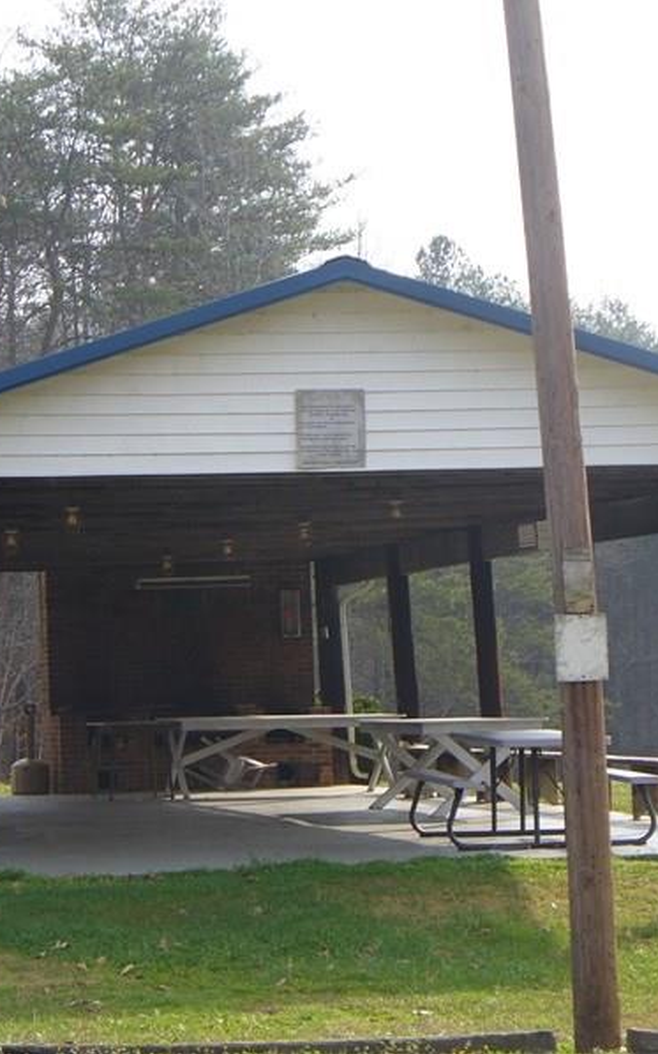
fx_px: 3587
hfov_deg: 10.5
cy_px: 526
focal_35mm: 125
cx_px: 228
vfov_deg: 16.7
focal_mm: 14.5
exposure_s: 1/500
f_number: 3.4
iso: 80
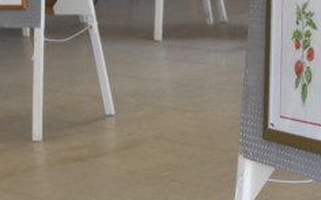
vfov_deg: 7.0
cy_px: -31
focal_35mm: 185
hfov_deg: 11.2
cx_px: 365
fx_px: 1617
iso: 400
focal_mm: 50
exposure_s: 1/125
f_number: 4.5
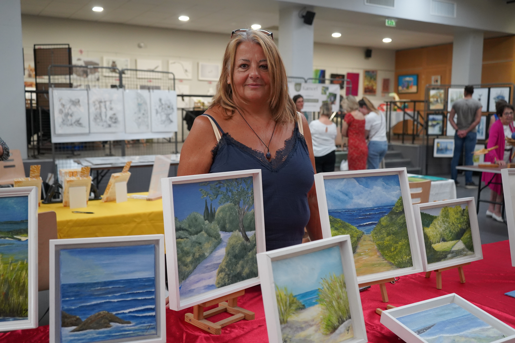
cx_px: 258
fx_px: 486
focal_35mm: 34
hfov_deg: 55.8
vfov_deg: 38.9
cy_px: 172
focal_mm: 34
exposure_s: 1/160
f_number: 4
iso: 4000
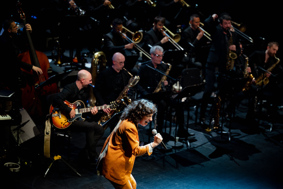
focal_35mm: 95
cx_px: 142
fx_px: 747
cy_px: 94
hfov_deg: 21.5
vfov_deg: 14.4
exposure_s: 1/320
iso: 1250
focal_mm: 95
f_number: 2.8
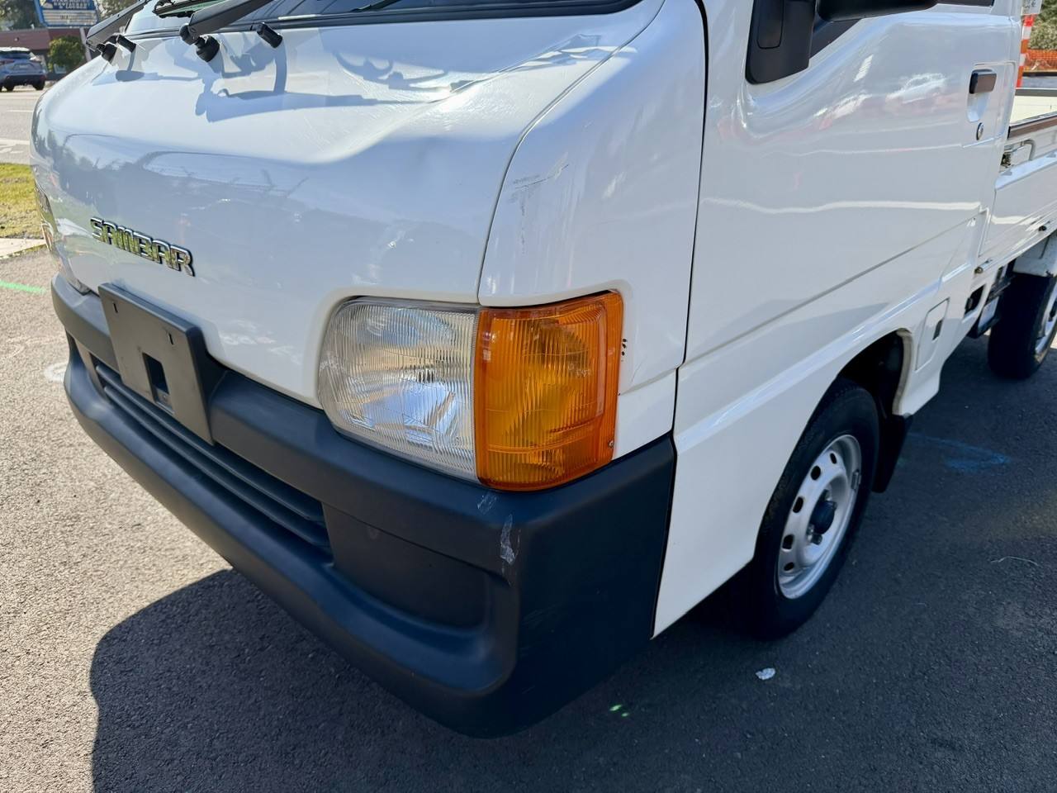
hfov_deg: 71.6
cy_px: 396
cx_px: 528
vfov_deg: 56.8
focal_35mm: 24
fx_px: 733
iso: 100
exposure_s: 1/2801
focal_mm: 6.76
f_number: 1.78
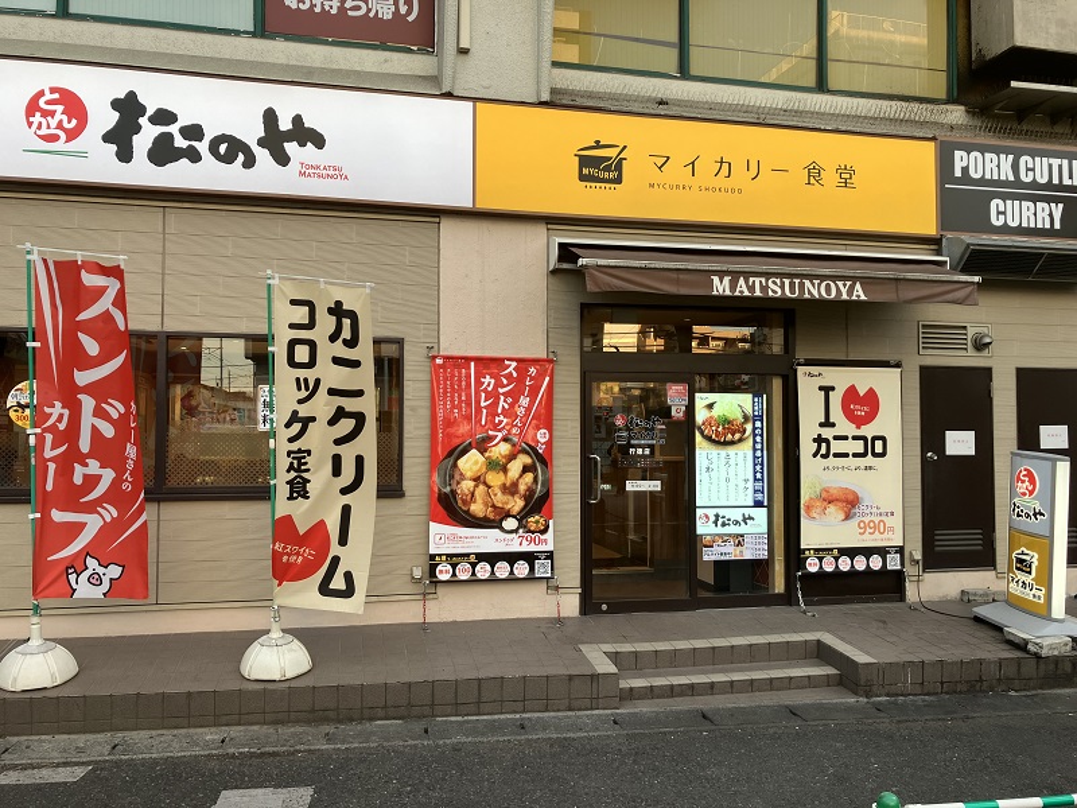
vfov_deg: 49.7
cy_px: 404
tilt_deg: +2.9
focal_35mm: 28
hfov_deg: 63.4
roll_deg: +0.3
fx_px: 871
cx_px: 538
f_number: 1.8
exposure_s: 1/121
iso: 25
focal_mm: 3.99
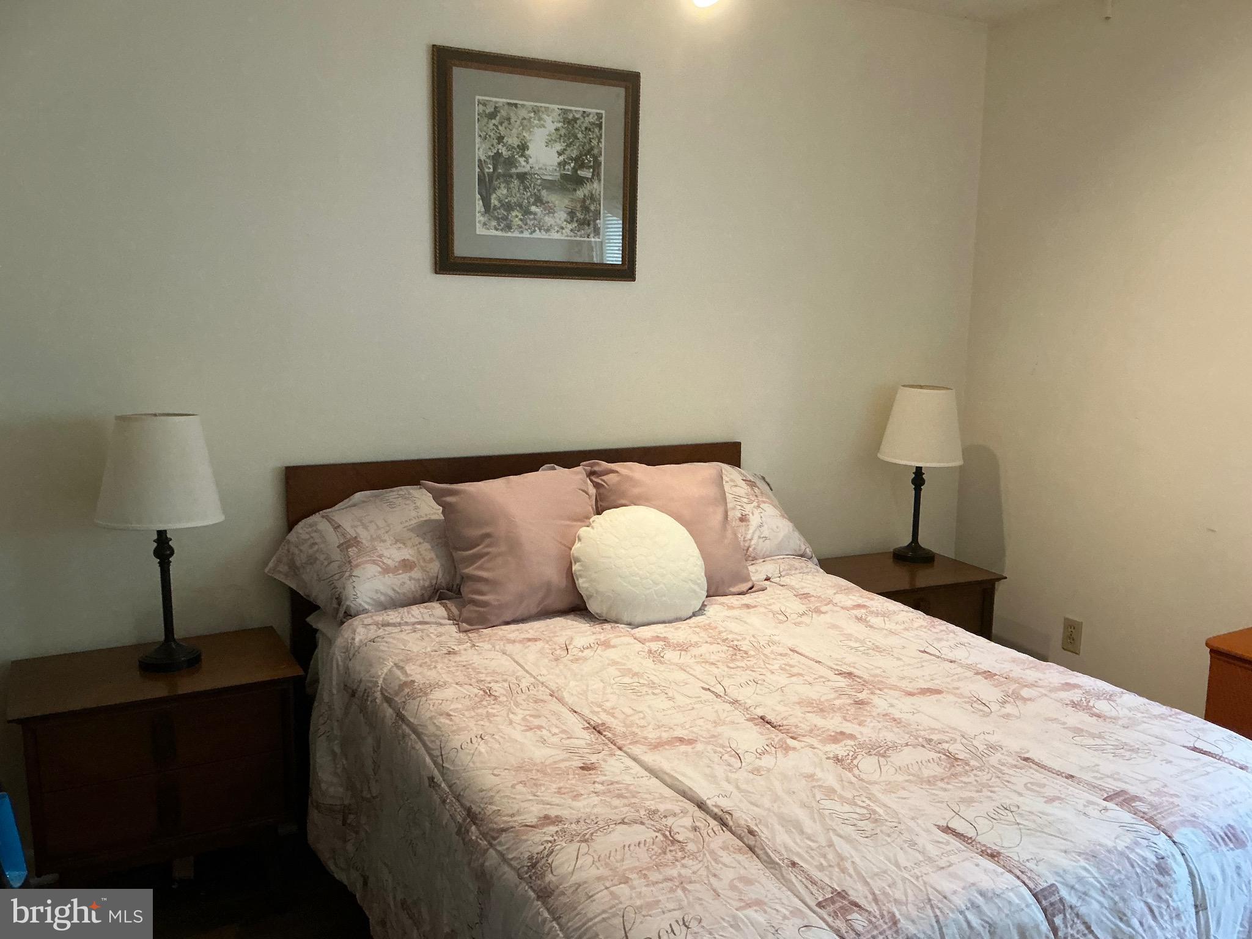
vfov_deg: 49.7
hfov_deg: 63.4
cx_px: 626
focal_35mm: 28
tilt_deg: -9.3
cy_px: 470
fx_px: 1013
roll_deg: -0.6
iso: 250
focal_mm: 3
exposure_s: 1/60
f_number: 1.8
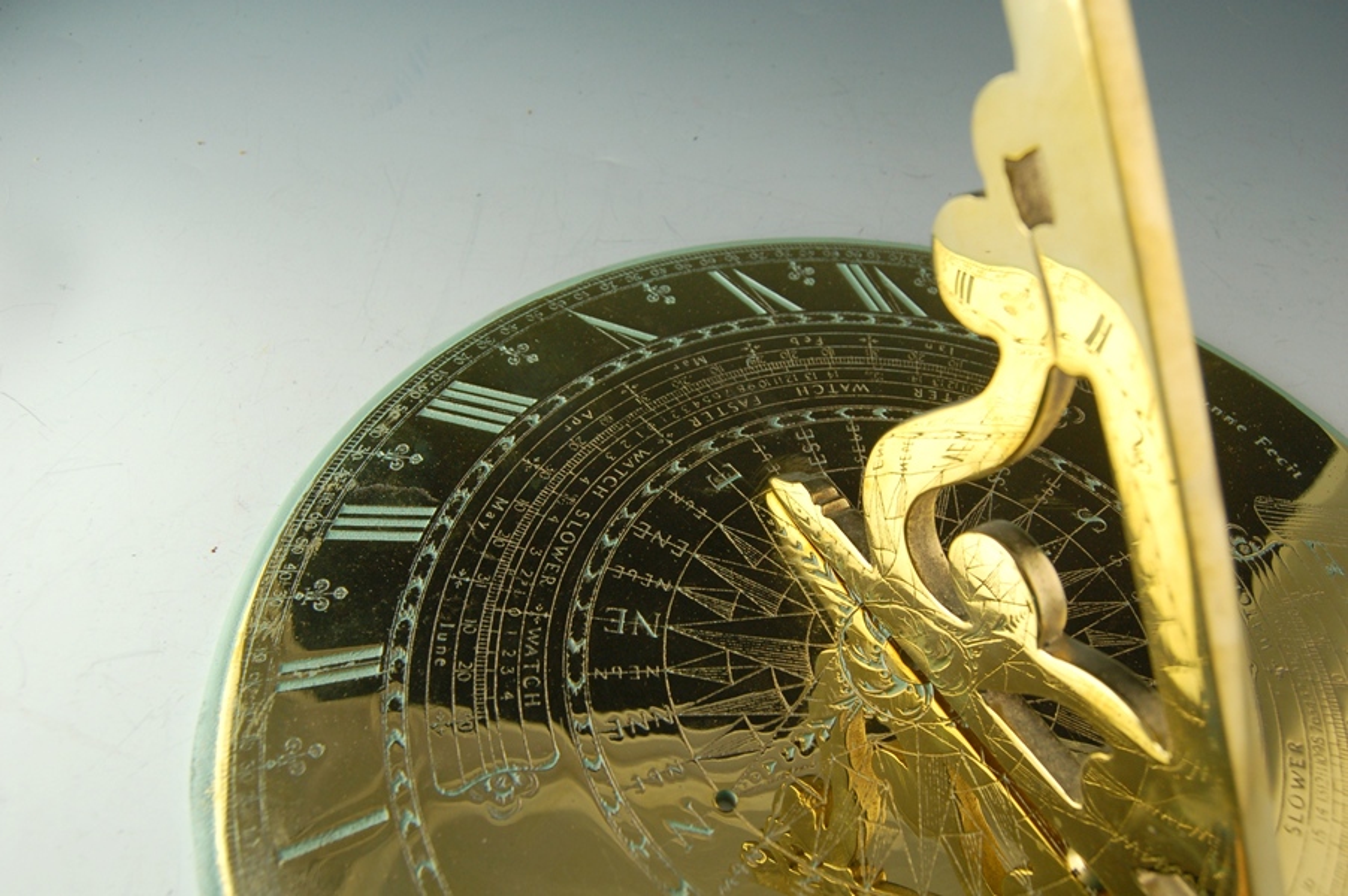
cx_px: 674
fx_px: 1122
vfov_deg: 43.5
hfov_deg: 62.0
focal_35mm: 30
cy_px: 448
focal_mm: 20
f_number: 5.6
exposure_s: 1/125
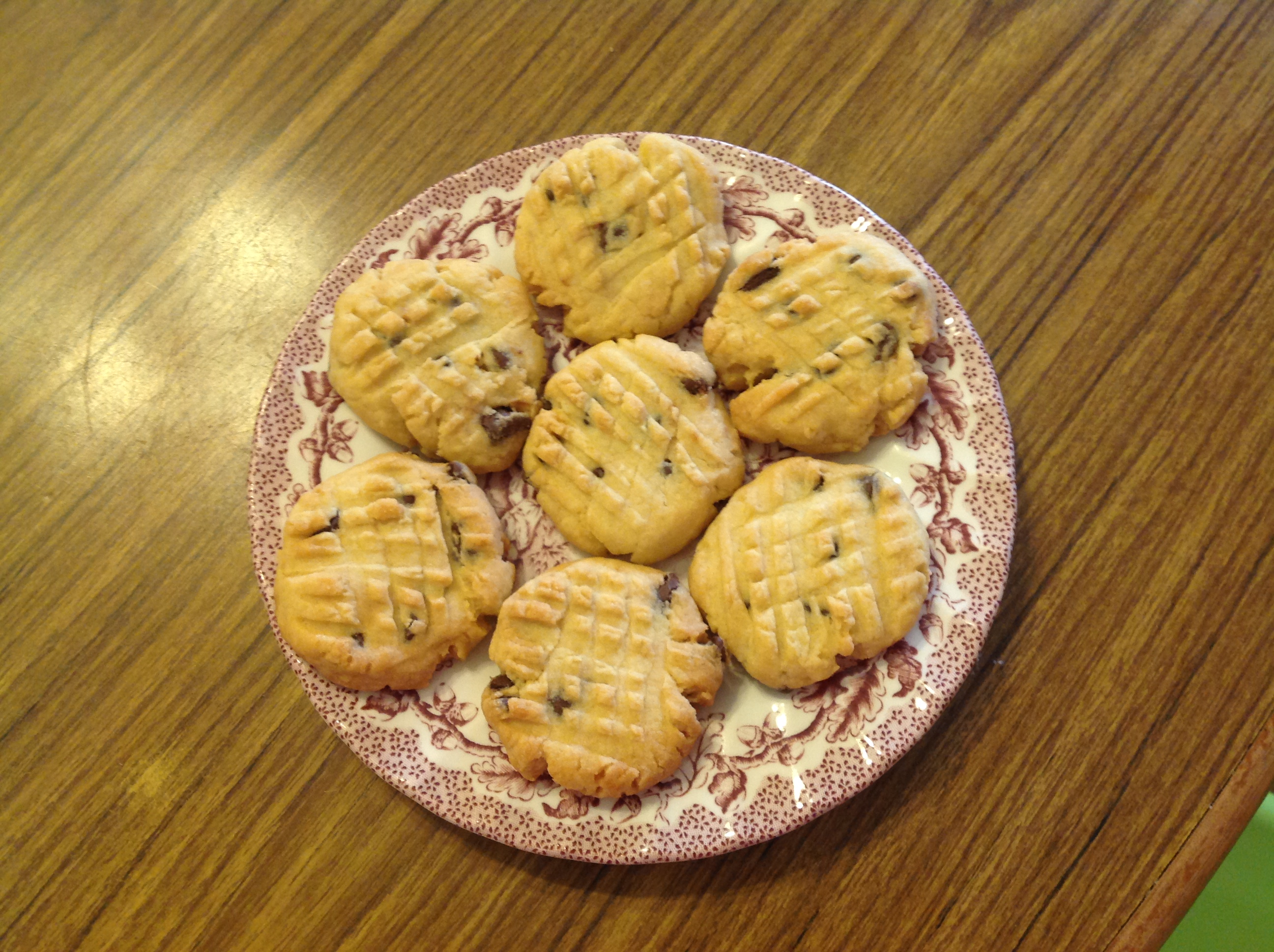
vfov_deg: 40.6
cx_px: 637
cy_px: 476
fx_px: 1286
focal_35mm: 35
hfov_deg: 52.7
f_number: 2.4
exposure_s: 1/15
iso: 125
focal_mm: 4.28
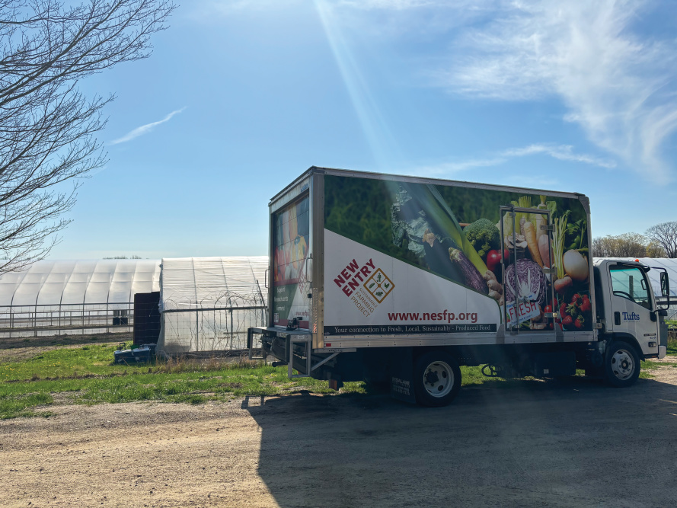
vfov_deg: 53.1
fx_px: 509
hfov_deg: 67.3
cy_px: 254
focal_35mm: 26
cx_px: 338
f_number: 1.6
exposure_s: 1/7700
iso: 50
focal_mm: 6
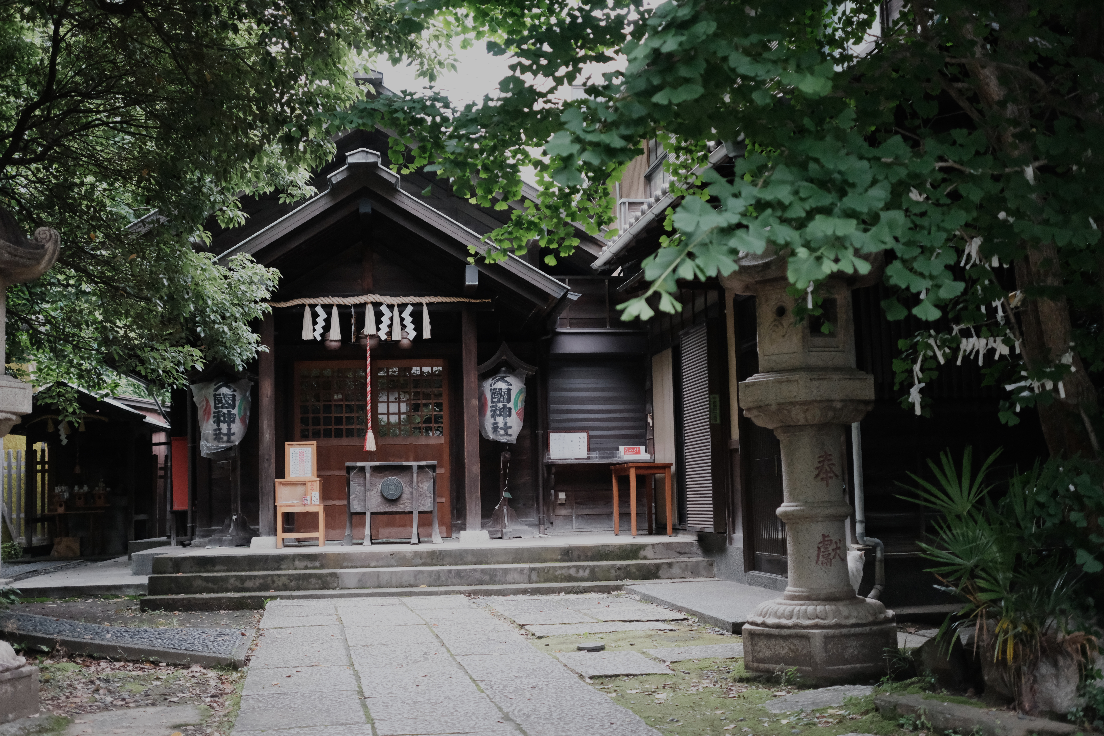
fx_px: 1257
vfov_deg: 32.6
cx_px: 552
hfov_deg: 47.4
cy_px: 368
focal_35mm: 41
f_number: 2.8
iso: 3200
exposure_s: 1/250
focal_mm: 27
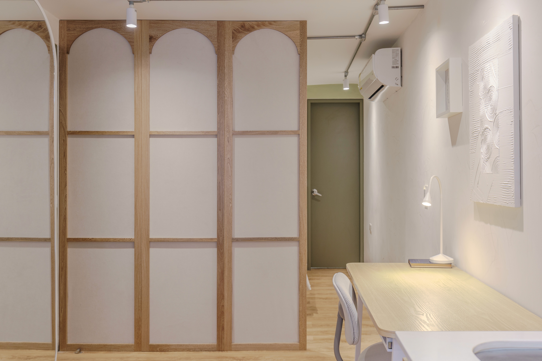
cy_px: 180
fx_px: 527
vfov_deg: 37.9
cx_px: 271
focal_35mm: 35
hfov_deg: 54.4
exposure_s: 1/10
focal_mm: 35
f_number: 5
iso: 500
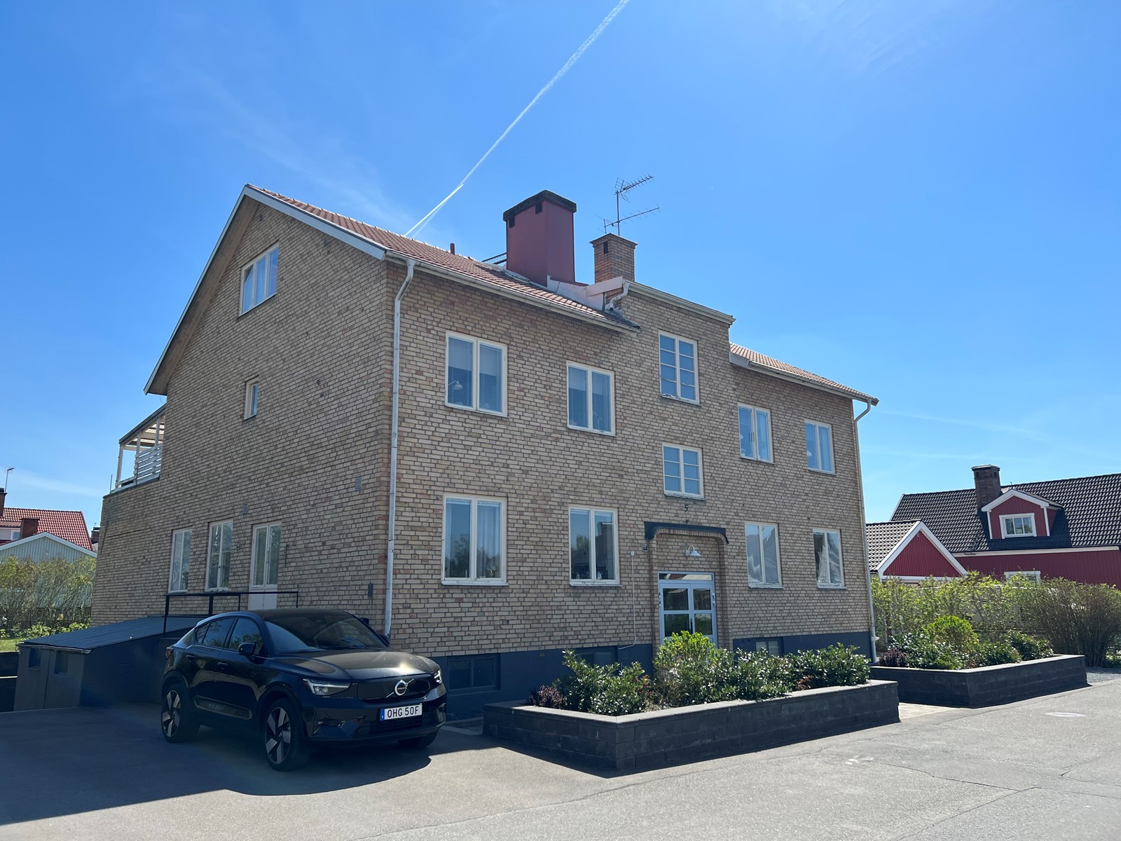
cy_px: 420
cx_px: 560
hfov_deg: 67.3
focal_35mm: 26
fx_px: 842
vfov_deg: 53.1
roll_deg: +0.2
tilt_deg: +11.8
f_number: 1.5
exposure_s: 1/4831
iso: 50
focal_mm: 5.7
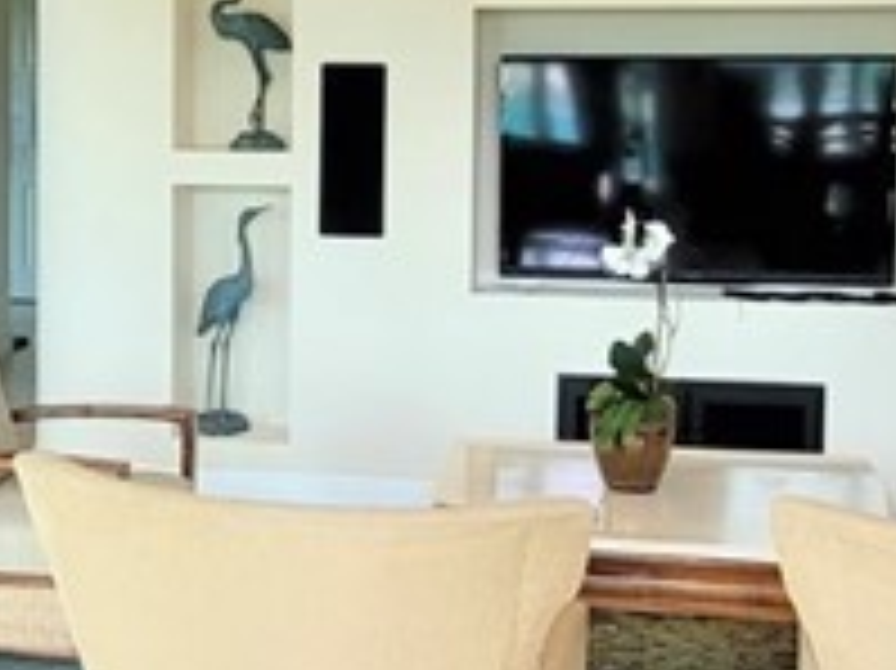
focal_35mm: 67
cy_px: 193
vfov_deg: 21.8
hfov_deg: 28.3
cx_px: 158
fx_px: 1733
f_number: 2.2
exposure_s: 1/59
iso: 80
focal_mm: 1.74
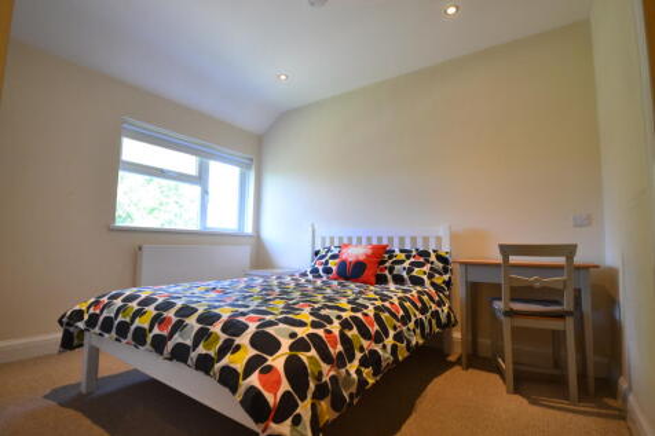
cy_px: 218
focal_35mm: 16
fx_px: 300
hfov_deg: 95.0
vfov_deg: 72.0
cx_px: 328
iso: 800
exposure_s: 1/60
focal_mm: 11
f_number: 5.6
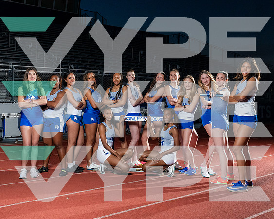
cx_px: 121
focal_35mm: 51
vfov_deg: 29.6
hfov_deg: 36.6
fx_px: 414
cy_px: 103
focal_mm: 36
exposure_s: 1/250
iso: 4000
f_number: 8
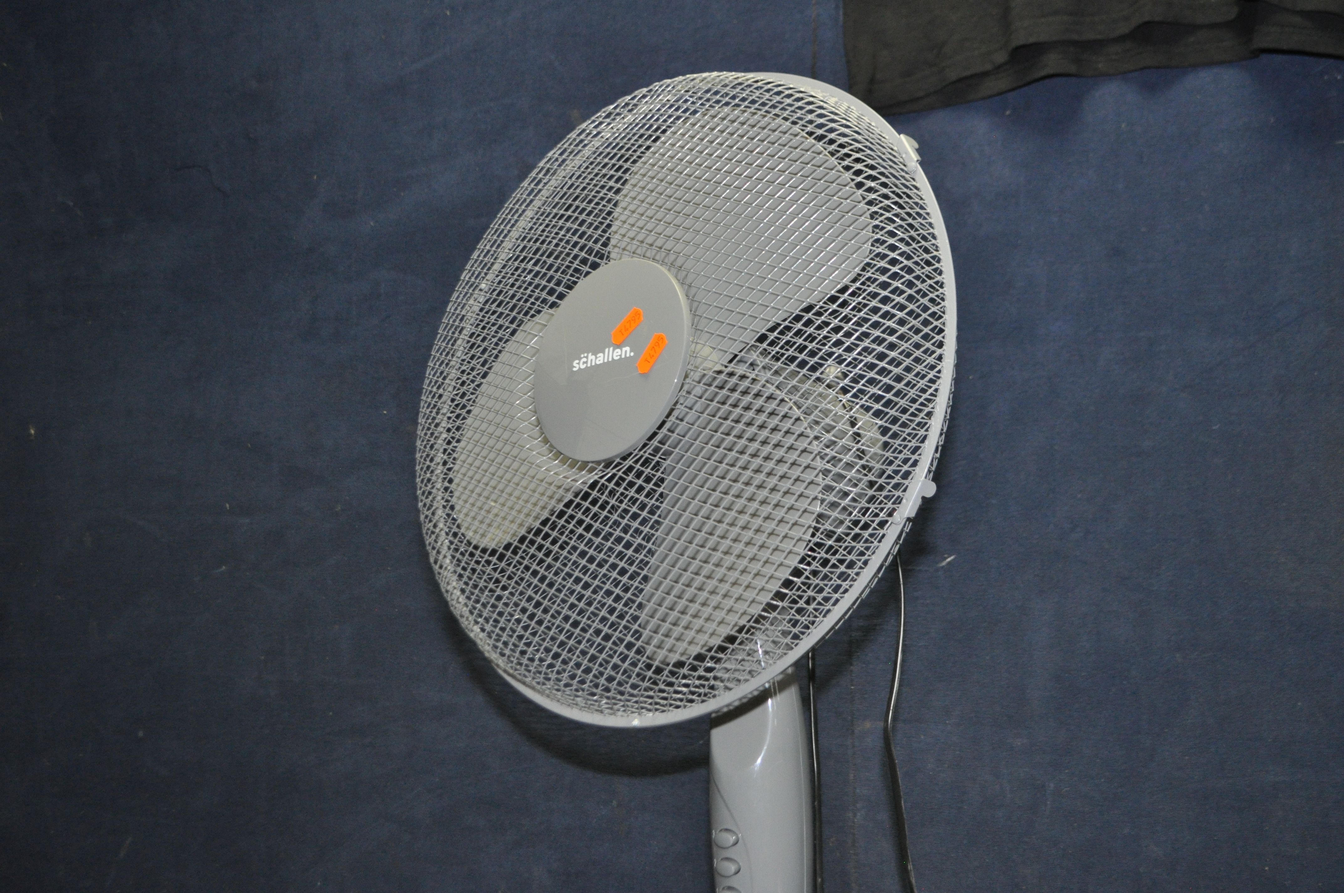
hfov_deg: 41.2
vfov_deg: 28.0
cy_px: 446
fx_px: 1790
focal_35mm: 48
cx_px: 672
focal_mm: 32
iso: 800
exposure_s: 1/60
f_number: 4.8
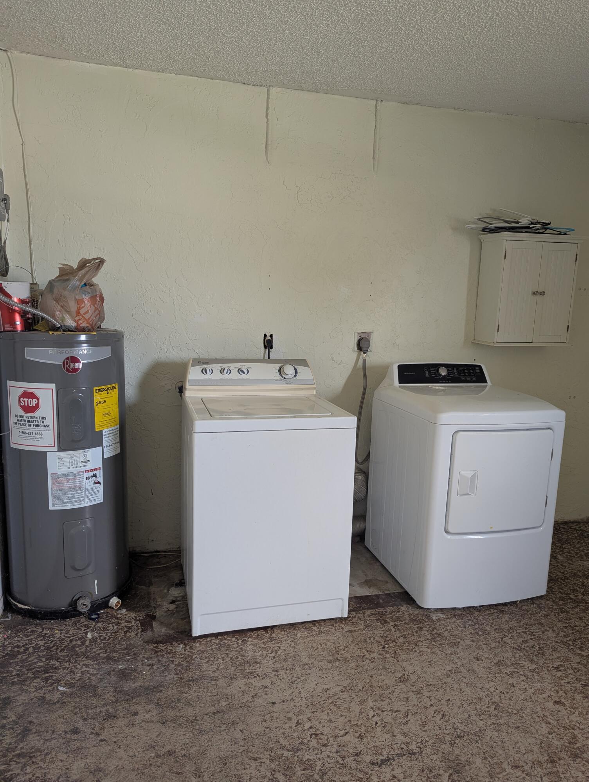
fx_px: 543
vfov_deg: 71.5
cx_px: 294
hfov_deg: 56.9
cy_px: 391
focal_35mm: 24
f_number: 1.85
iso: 103
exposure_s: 1/30.7
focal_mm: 6.81
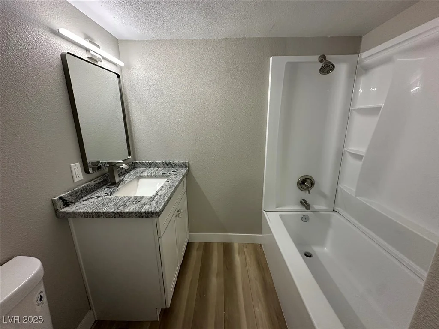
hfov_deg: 102.1
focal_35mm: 14
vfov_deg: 85.7
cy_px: 164
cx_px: 220
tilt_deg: -14.7
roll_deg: +0.4
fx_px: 178
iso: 250
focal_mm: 2.22
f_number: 2.2
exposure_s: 1/120
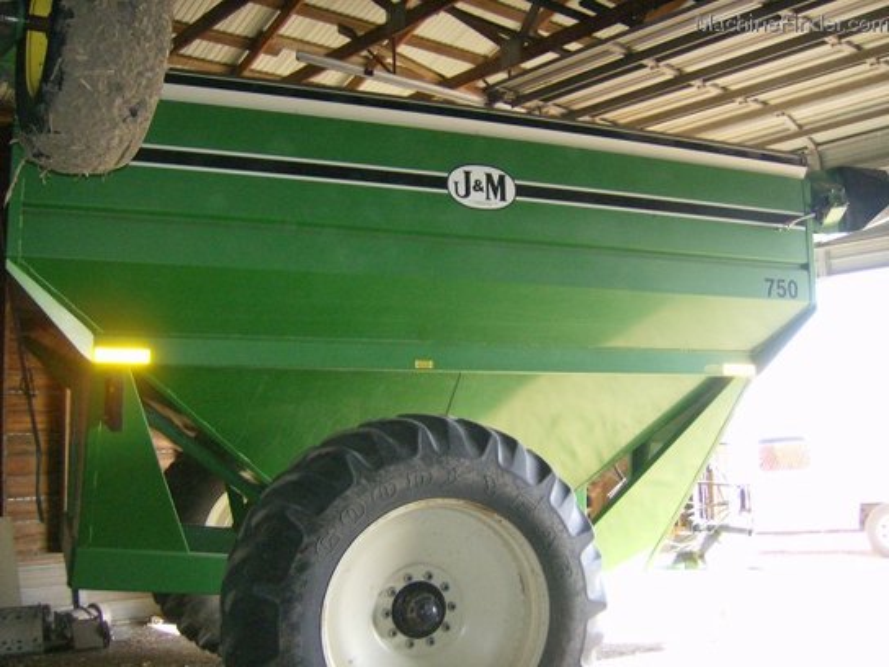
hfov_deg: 51.4
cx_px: 444
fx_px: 925
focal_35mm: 36
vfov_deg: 39.7
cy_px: 334
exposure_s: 1/60
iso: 200
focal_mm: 6
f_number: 2.8
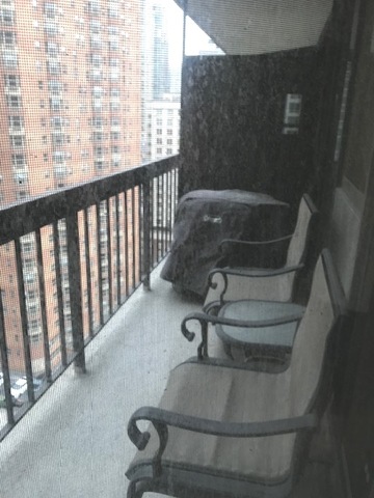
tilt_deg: -16.5
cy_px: 249
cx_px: 187
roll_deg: -4.2
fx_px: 403
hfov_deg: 49.7
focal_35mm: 28
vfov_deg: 63.4
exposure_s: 1/60
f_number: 1.8
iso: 32
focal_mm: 3.99
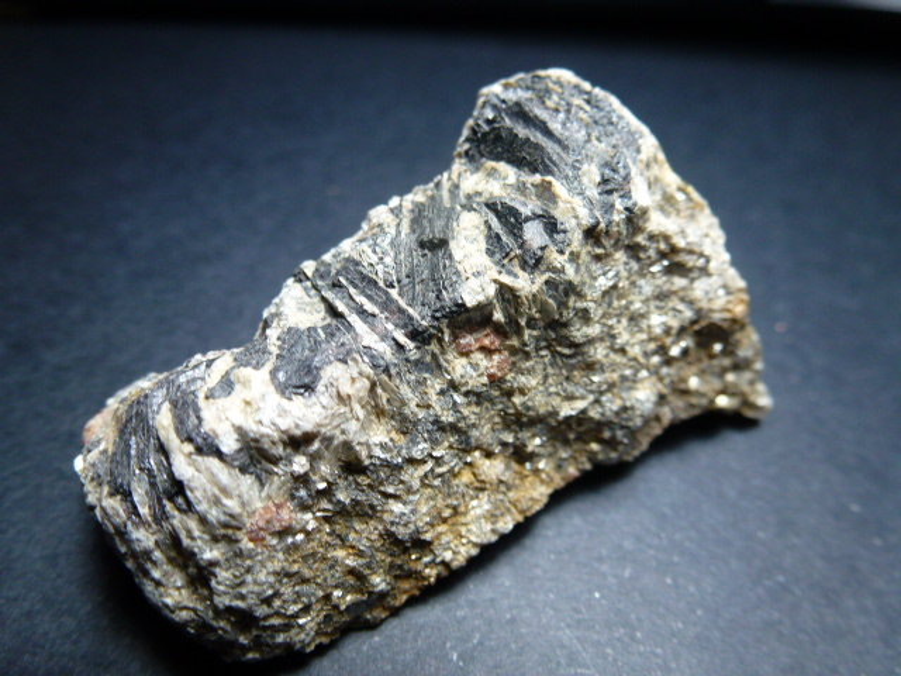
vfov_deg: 56.8
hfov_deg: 71.6
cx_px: 450
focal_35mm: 24
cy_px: 338
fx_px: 625
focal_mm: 4.3
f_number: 3.3
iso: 160
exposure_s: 1/60
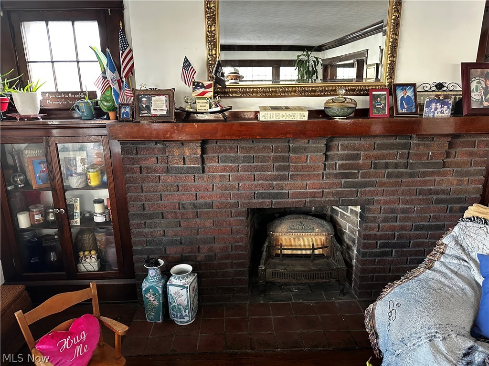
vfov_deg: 56.8
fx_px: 339
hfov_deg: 71.6
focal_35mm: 24
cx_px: 244
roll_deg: +0.7
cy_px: 183
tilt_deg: -15.2
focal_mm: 6.86
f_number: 1.78
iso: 500
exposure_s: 1/60
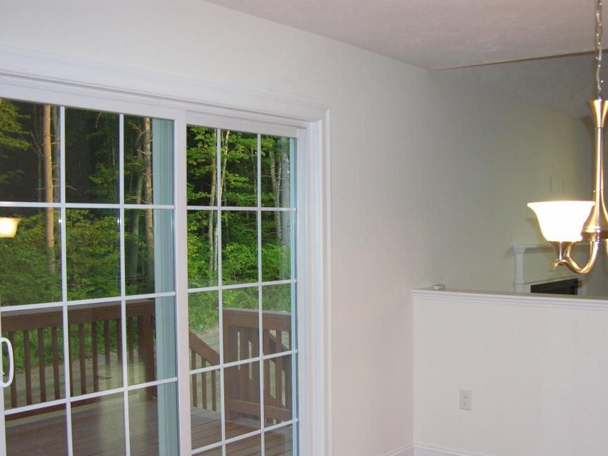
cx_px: 333
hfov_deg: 43.8
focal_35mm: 43
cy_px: 270
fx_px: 755
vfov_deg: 33.5
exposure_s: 1/60.1
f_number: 2.8
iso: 200
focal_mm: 9.2
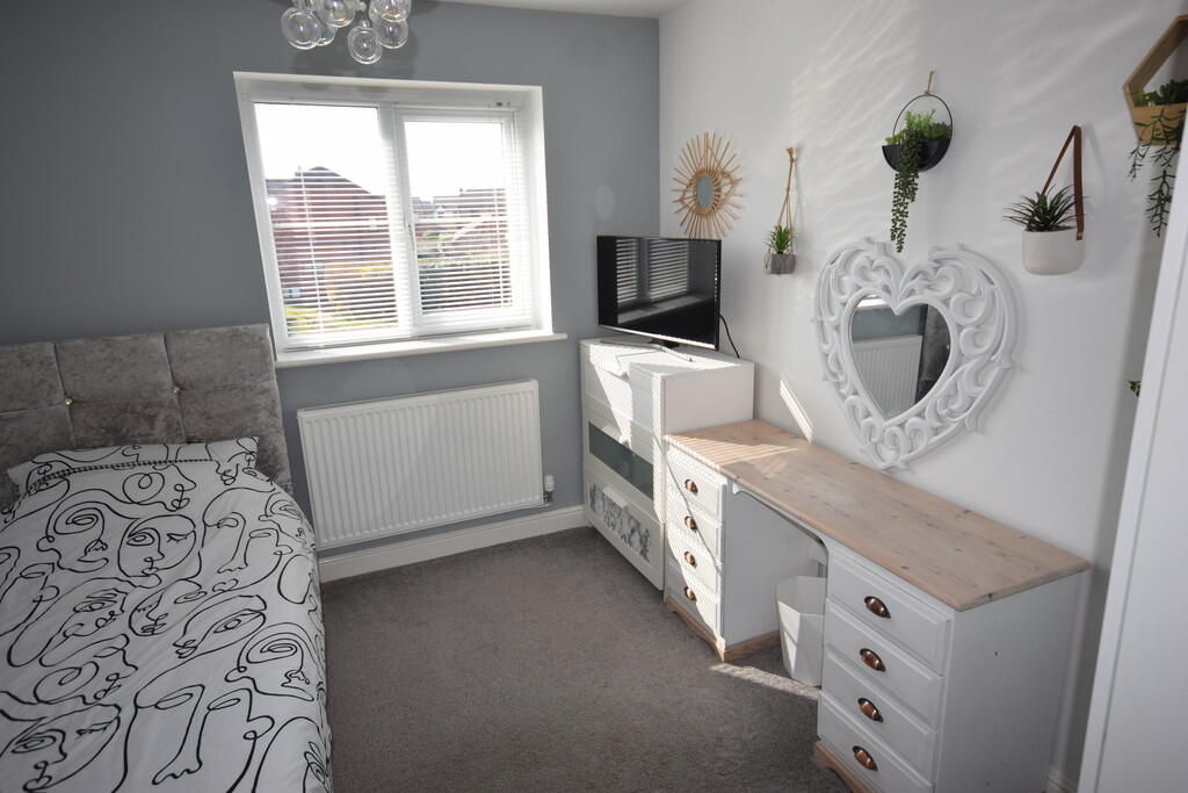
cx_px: 594
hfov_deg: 81.2
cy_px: 396
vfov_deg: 59.5
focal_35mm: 21
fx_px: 693
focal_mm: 14
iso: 125
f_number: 5.6
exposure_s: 1/125
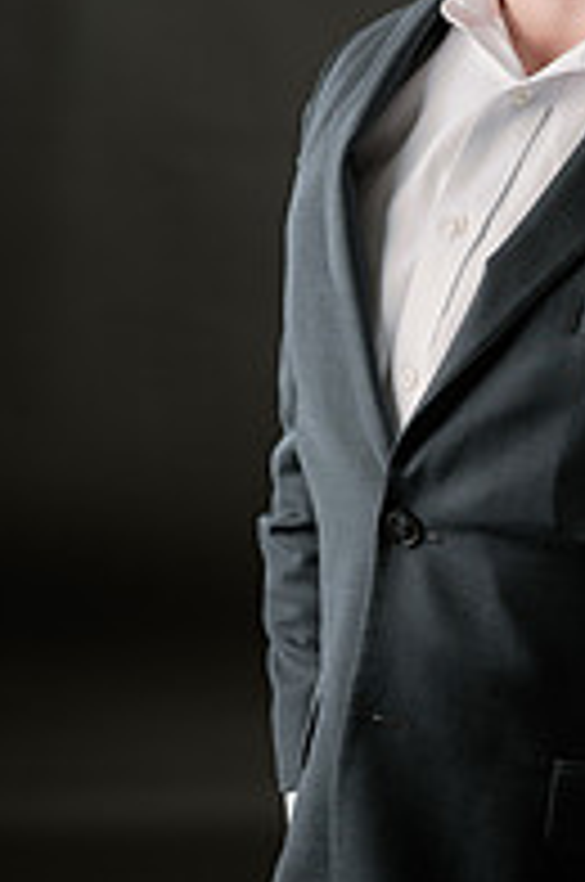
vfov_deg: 17.7
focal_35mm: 115
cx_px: 668
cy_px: 194
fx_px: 2813
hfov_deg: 11.7
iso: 100
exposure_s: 1/200
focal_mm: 50
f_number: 5
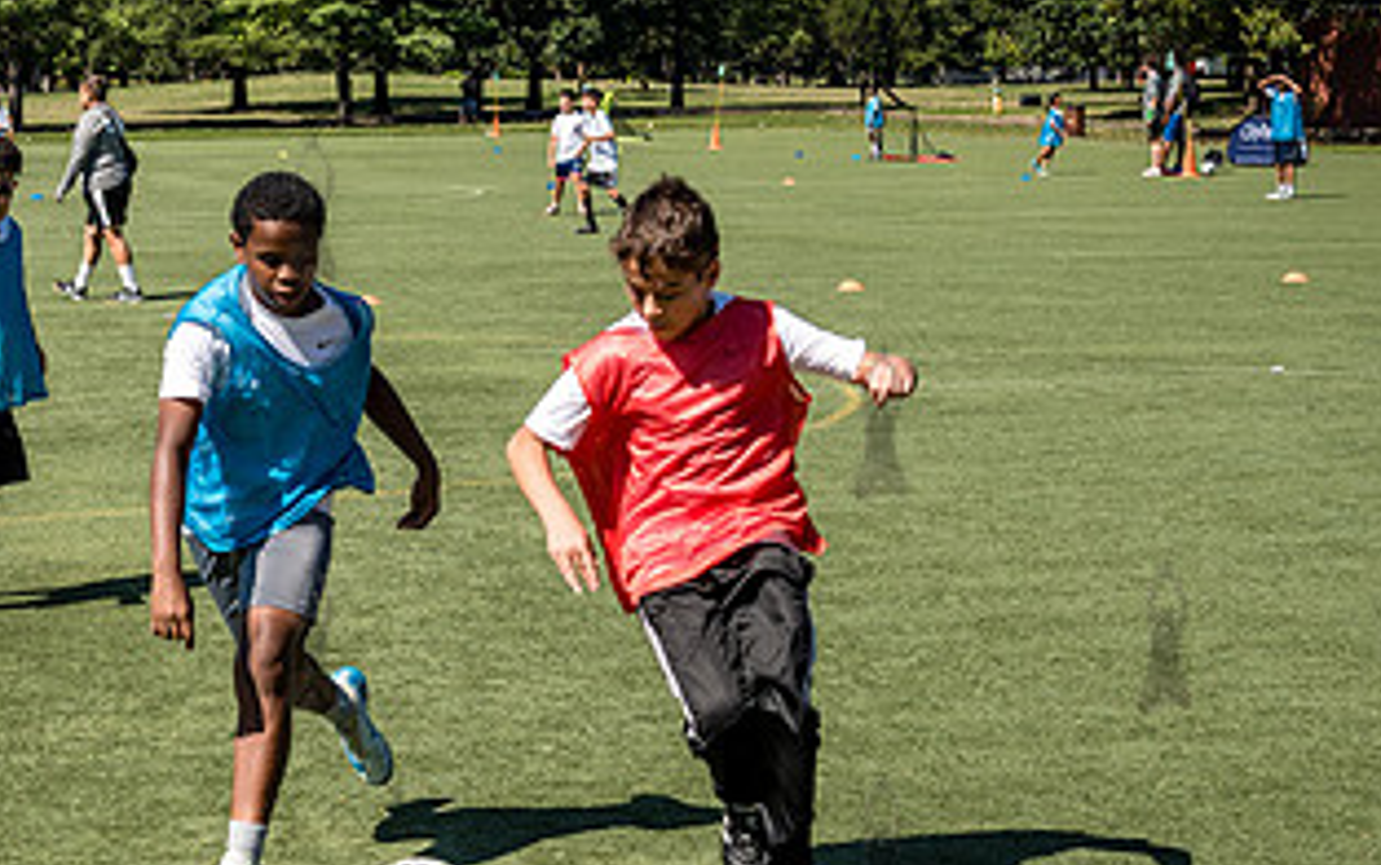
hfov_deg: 21.5
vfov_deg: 13.6
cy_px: 624
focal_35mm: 96
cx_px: 363
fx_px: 3615
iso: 200
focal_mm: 48
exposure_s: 1/1600
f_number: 4
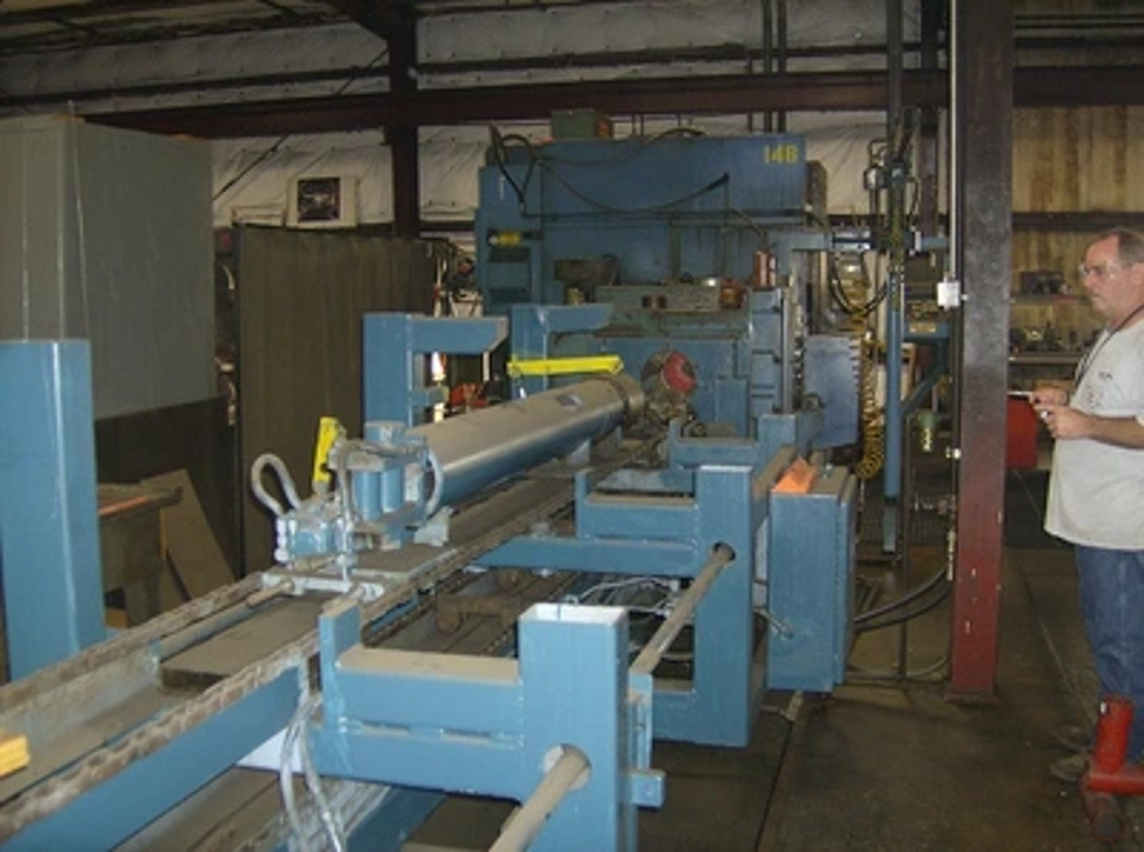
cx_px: 572
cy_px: 426
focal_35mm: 36
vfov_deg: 39.5
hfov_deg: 51.5
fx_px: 1187
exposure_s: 1/60
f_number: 2.8
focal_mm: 6
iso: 200
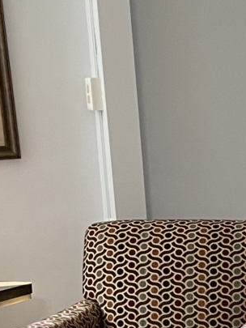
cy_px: 386
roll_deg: +2.3
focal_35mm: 132
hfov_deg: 10.6
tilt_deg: -11.2
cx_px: 433
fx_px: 1250
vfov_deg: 14.5
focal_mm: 4.2
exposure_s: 1/60
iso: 200
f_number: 1.6
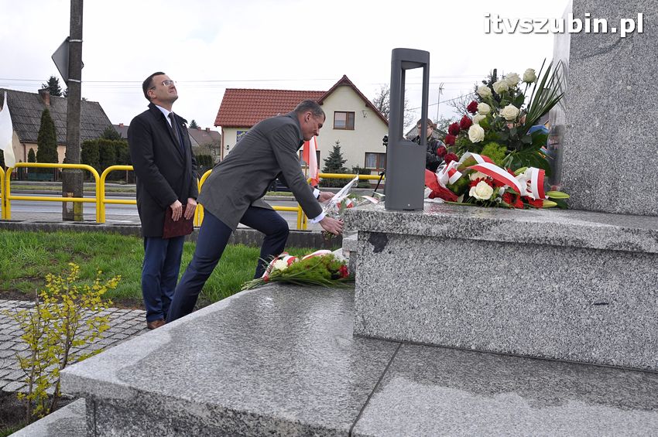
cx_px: 329
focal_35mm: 27
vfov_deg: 47.8
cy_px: 218
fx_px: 493
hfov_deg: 67.4
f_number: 8
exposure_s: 1/250
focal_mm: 18
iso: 320
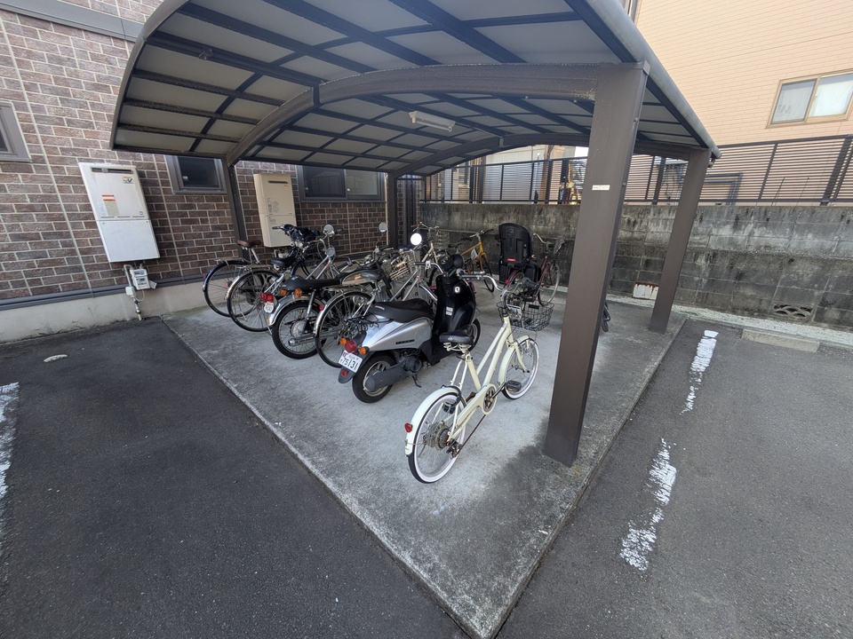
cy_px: 320
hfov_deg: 102.1
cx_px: 426
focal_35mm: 14
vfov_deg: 85.7
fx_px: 345
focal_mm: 1.83
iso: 53
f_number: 2.2
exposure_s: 1/120
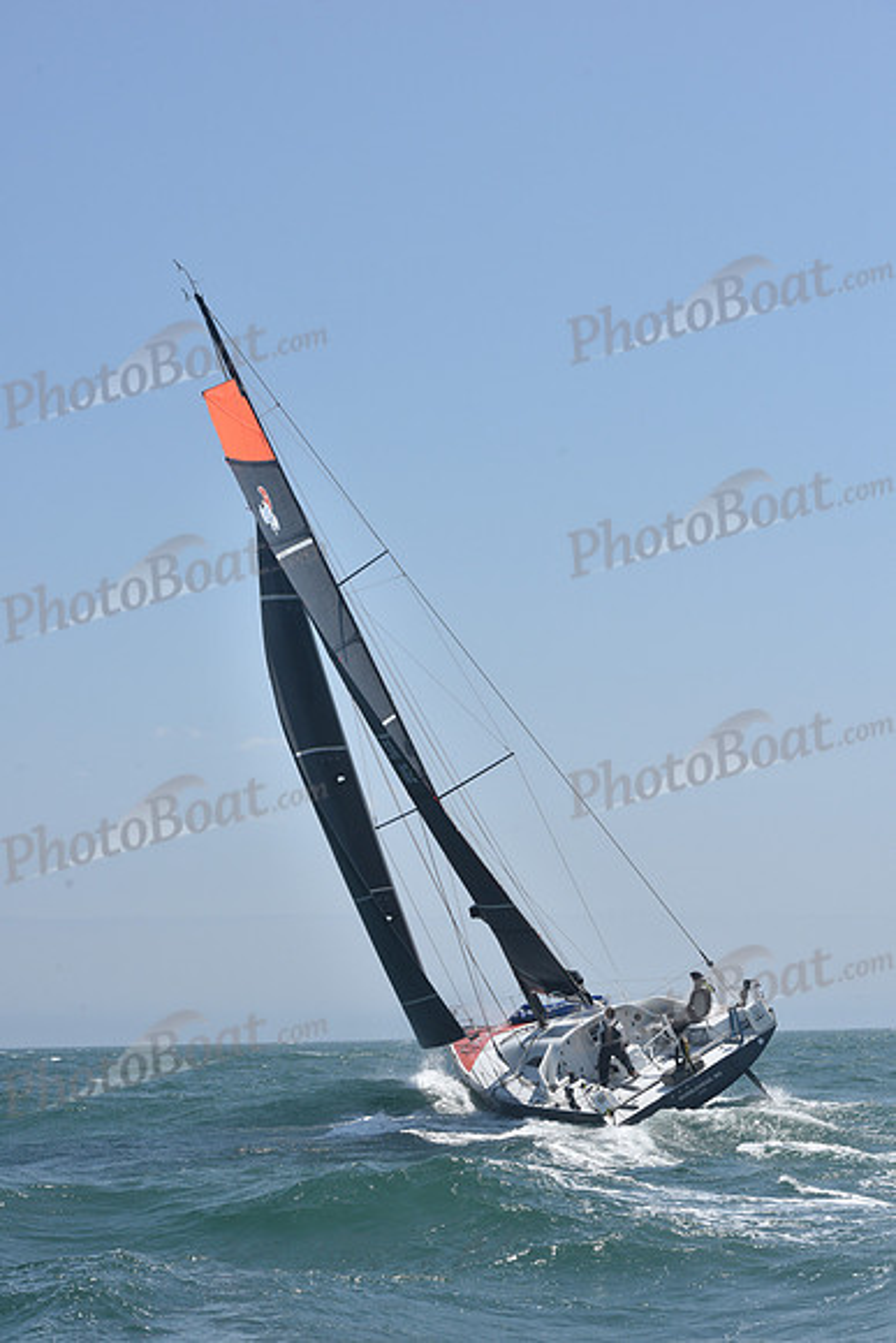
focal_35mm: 70
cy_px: 672
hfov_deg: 19.5
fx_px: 2612
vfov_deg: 28.8
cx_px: 448
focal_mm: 70
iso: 320
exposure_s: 1/1000
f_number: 10
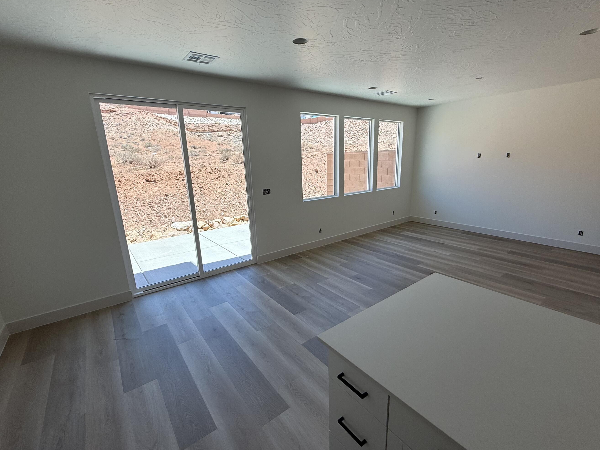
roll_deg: +1.2
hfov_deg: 94.5
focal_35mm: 16
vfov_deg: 78.1
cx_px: 310
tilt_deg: -13.2
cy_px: 225
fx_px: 277
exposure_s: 1/559
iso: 50
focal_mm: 2.22
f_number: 2.2
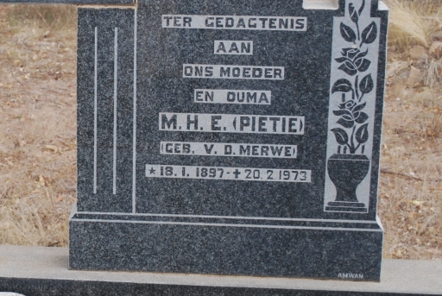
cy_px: 107
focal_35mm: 105
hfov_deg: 18.9
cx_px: 9
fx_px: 1291
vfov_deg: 13.1
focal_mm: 35
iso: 200
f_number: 5.3
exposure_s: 1/125
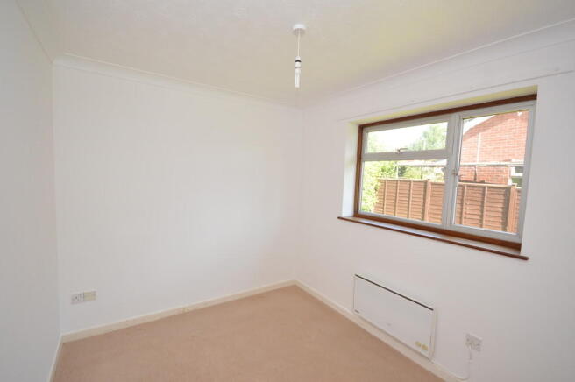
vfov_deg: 77.2
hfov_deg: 100.4
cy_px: 191
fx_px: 239
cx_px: 288
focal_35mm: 15
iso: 360
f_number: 5.6
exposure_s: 1/125
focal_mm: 10
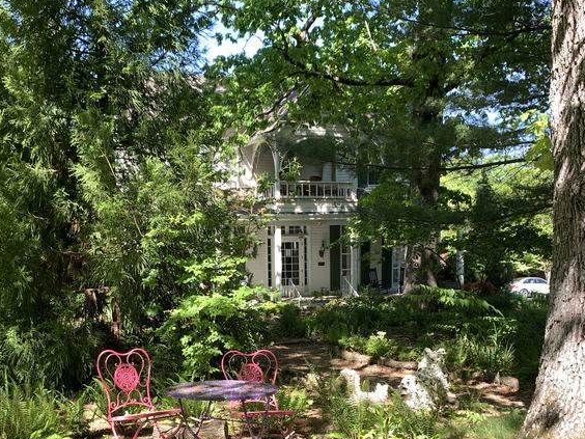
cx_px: 241
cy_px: 344
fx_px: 727
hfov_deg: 43.7
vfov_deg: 32.8
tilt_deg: -7.4
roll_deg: +1.4
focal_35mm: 43
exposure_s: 1/322
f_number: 1.8
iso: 25
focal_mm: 4.25
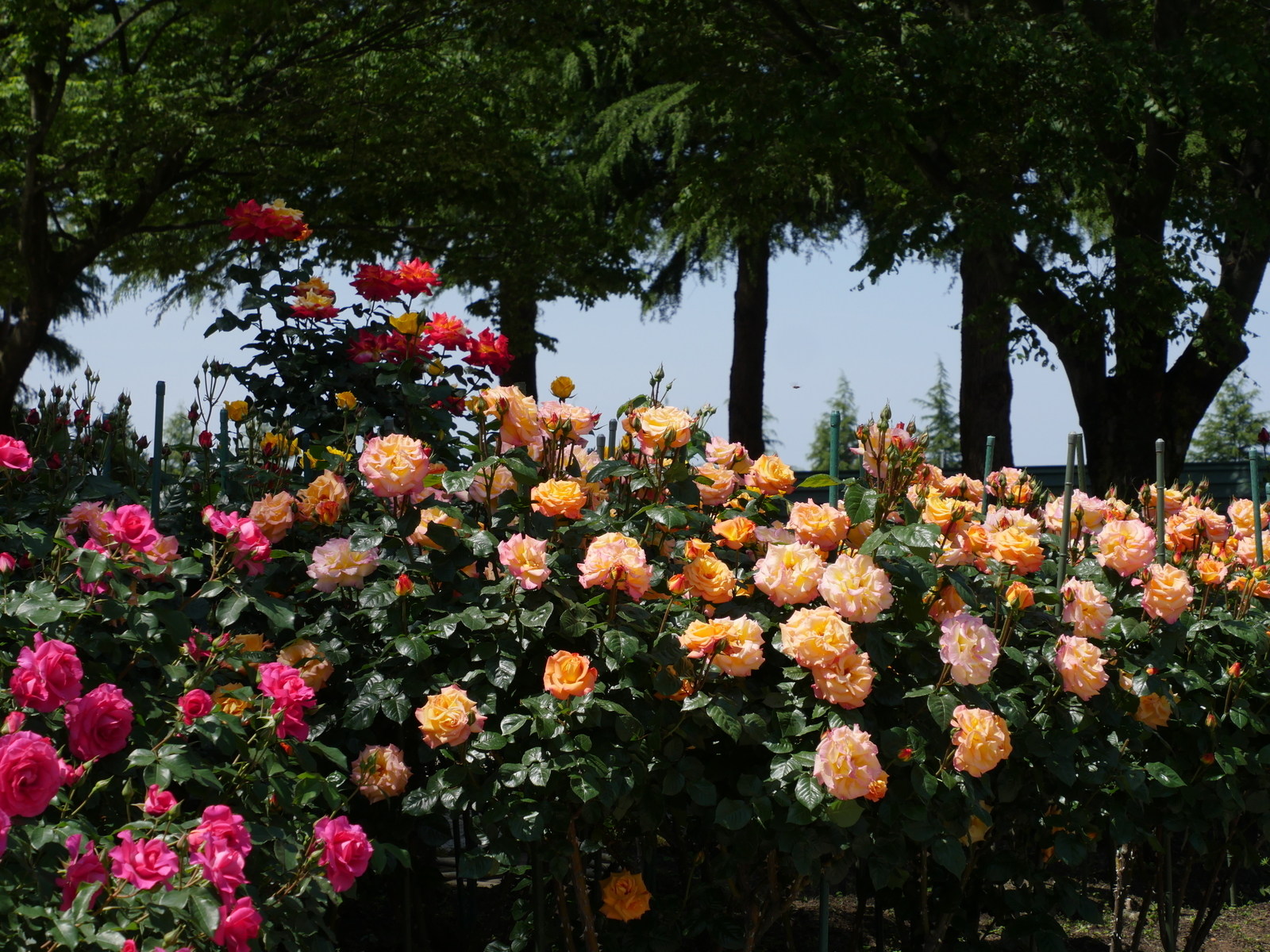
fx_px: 3669
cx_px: 635
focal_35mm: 100
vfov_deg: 14.8
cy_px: 476
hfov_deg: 19.6
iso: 200
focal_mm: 50
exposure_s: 1/500
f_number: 8
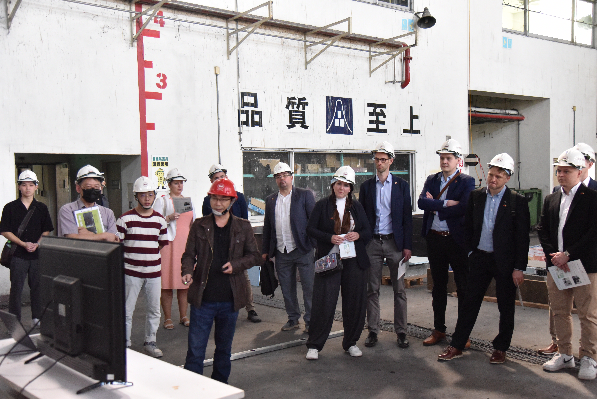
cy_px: 200
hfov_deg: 50.7
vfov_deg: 35.1
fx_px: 630
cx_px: 298
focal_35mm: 38
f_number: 4
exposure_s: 1/160
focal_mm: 38
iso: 8000
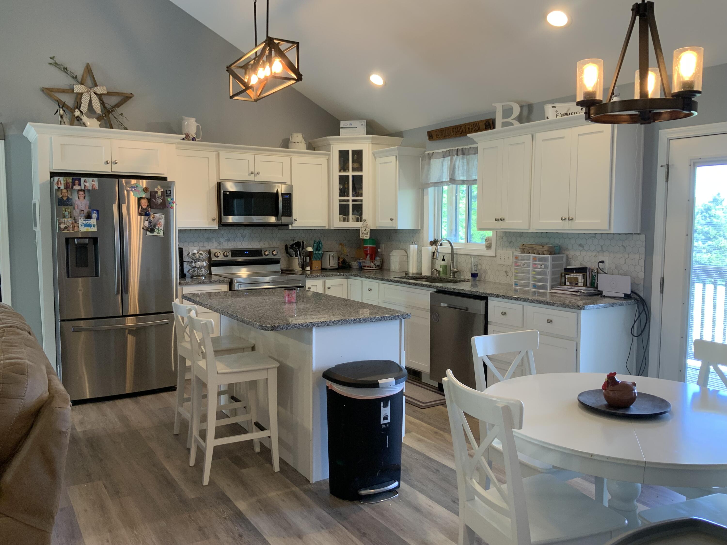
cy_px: 272
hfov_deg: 61.7
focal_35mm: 29
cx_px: 364
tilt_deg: -5.3
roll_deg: +0.4
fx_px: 609
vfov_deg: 48.2
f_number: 1.8
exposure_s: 1/60
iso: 80
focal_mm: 3
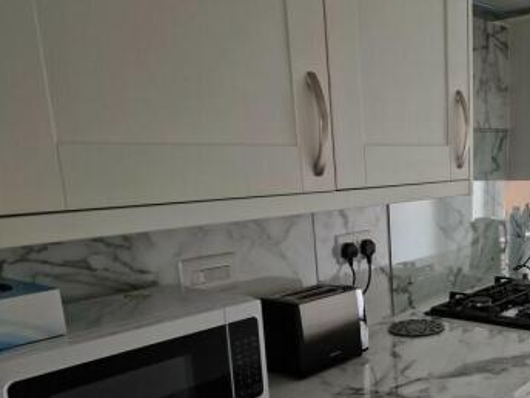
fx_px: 597
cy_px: 286
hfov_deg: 45.5
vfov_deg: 36.2
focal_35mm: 39
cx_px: 423
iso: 200
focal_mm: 6.4
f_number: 1.8
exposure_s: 1/180
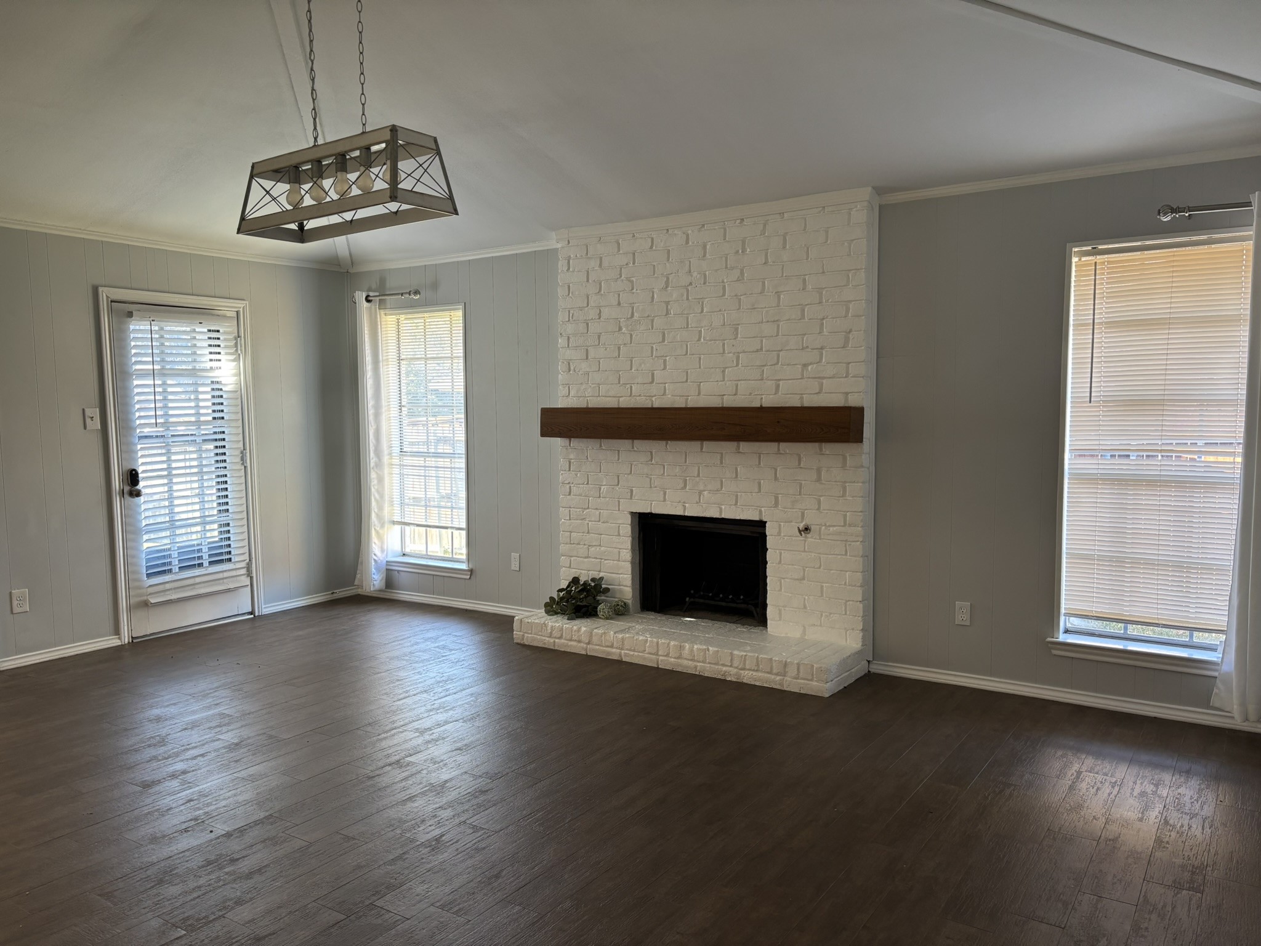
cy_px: 473
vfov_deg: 53.1
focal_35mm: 26
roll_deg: +1.2
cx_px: 630
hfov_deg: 67.3
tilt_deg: -4.8
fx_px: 947
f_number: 1.6
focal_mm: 5.96
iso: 80
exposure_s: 1/60
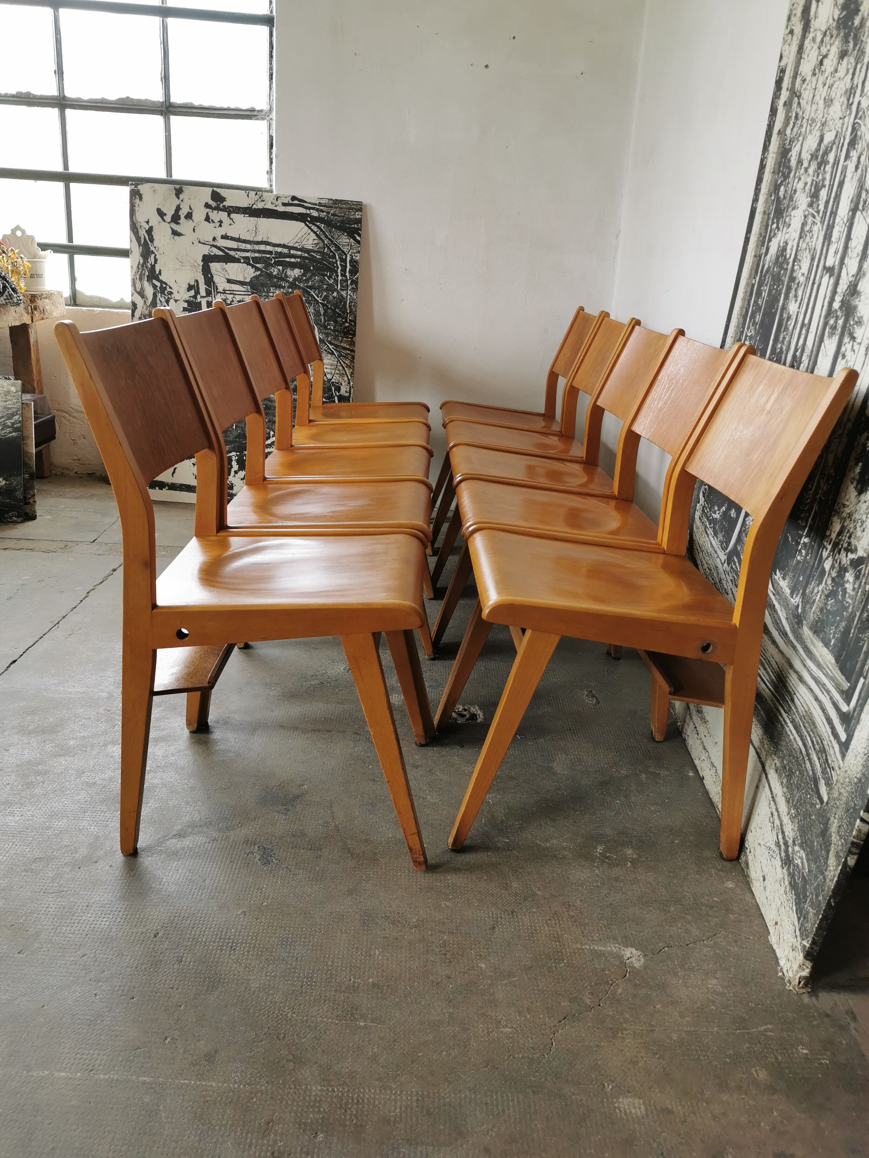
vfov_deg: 65.3
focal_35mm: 27
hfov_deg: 51.4
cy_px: 579
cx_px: 434
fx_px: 904
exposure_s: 1/132
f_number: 1.6
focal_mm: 5.56
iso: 50
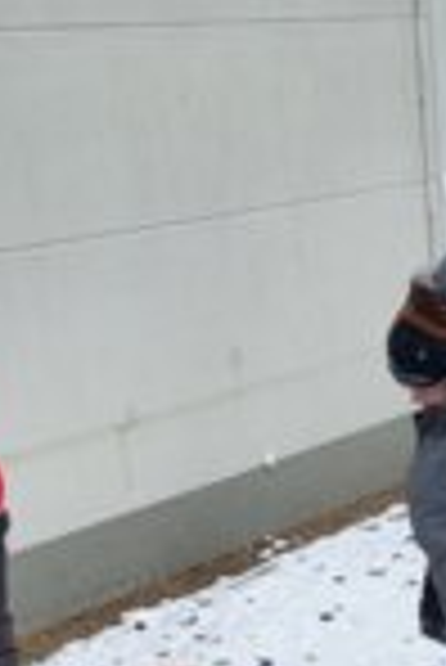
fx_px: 1353
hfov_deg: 18.6
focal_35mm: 73
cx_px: 131
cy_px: 814
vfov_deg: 24.8
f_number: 1.8
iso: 40
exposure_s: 1/579
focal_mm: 5.4
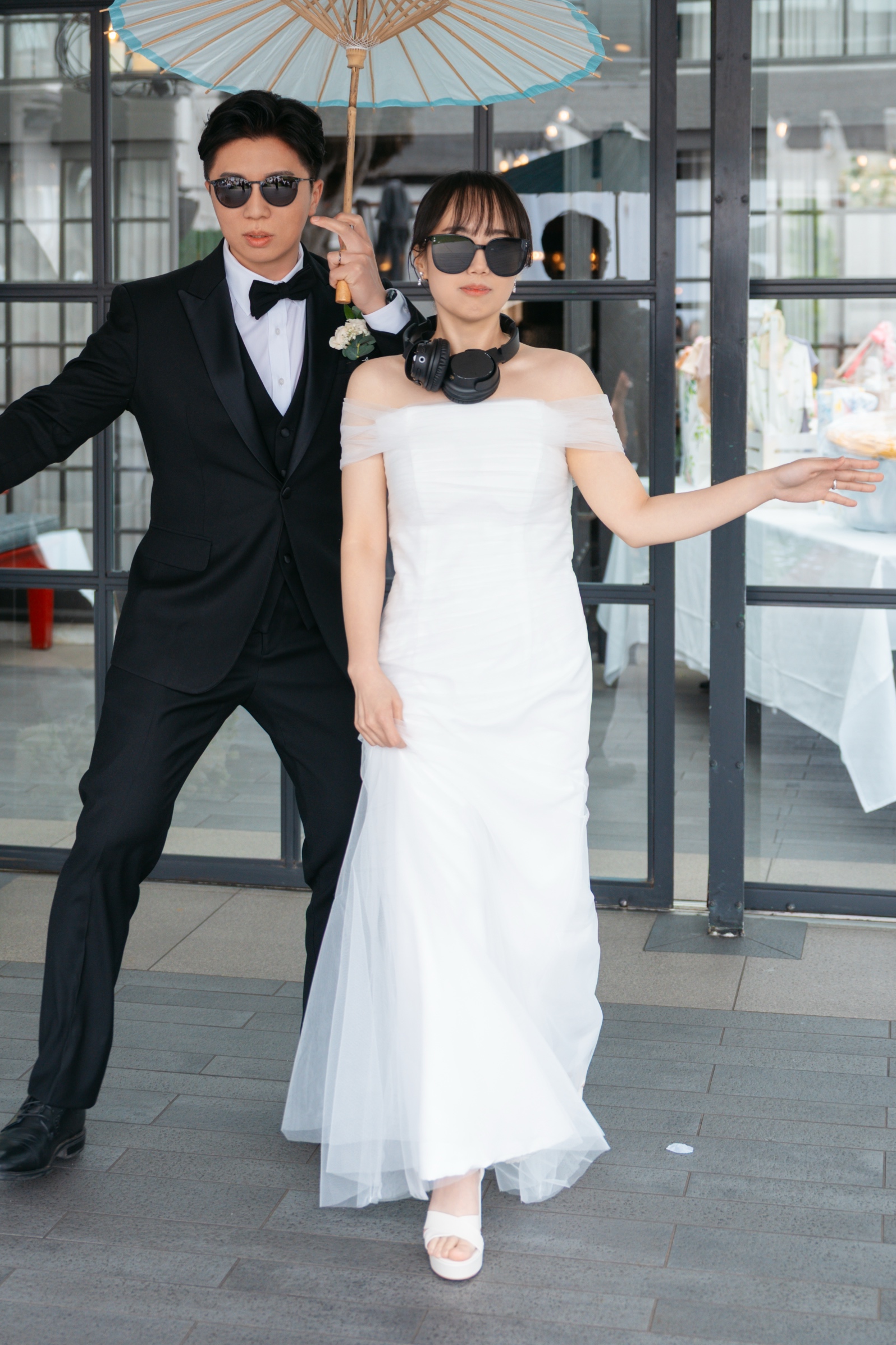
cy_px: 371
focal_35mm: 57
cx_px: 425
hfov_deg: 23.8
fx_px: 2128
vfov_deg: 34.5
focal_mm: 39
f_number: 2.8
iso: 200
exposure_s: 1/500
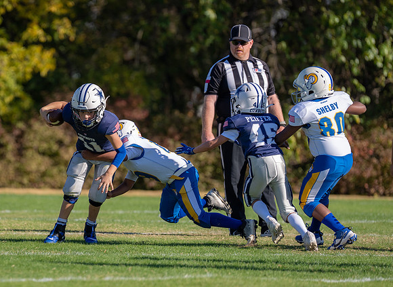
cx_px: 67
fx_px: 3909
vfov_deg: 4.2
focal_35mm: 348
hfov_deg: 5.7
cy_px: 164
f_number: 2.8
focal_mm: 200
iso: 100
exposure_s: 1/1600
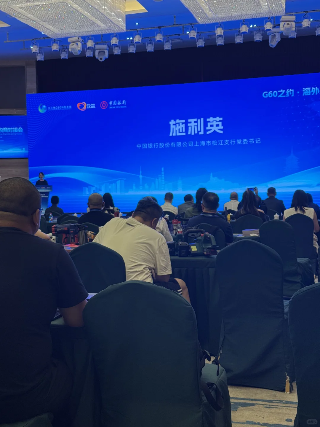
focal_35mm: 48
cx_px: 160
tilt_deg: -2.0
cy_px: 214
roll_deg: +0.4
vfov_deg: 39.7
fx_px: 592
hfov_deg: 30.3
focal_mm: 6.76
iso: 50
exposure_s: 1/50
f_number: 1.78
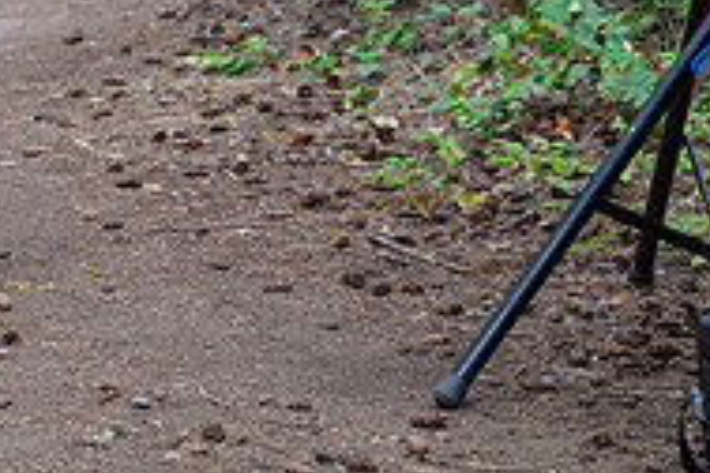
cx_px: -273
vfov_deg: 4.9
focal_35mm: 281
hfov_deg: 7.2
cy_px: -169
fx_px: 5542
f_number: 2.8
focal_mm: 70
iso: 2000
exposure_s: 1/640
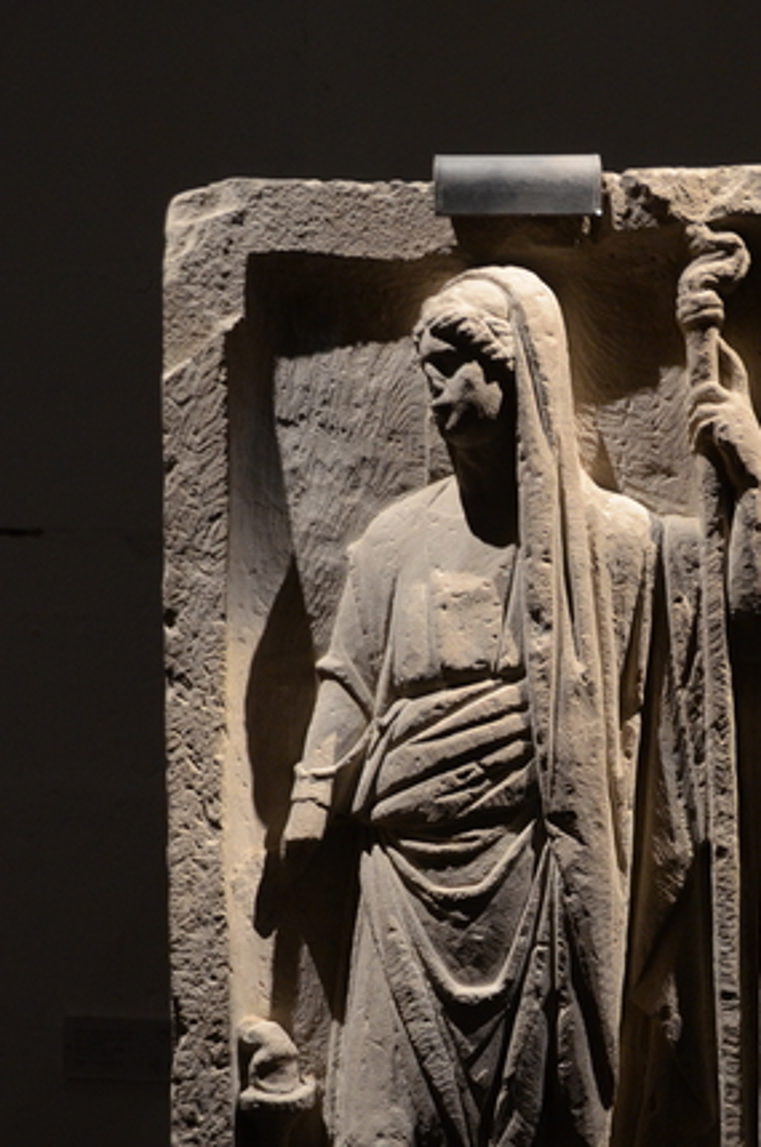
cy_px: 870
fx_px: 1624
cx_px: 473
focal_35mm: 51
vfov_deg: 37.9
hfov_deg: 26.3
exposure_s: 1/13
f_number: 3.5
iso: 1250
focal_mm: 22
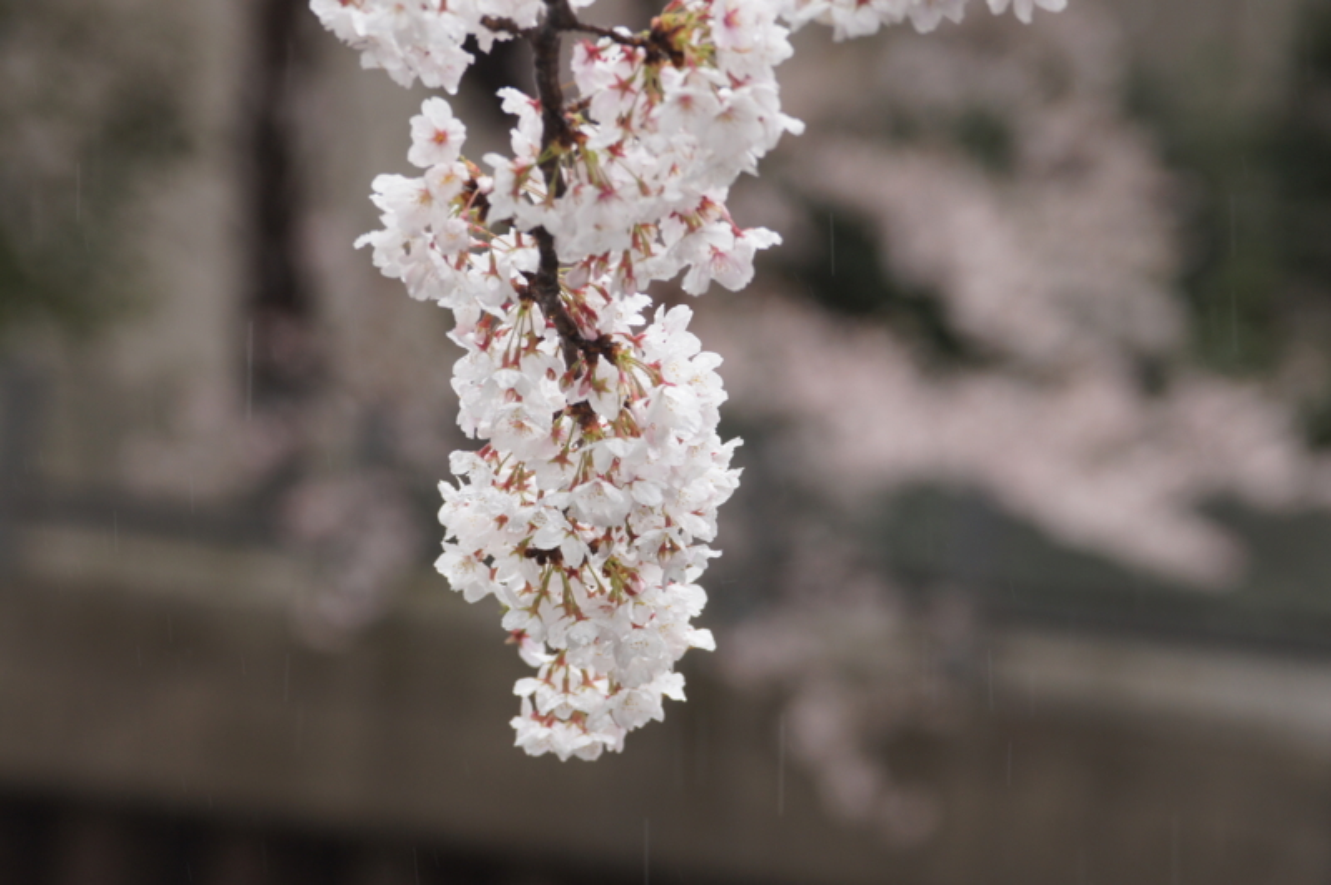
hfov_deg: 6.9
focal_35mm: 300
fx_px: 11082
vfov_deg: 4.6
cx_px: 666
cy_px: 442
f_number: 6.3
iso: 100
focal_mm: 200
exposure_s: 1/160
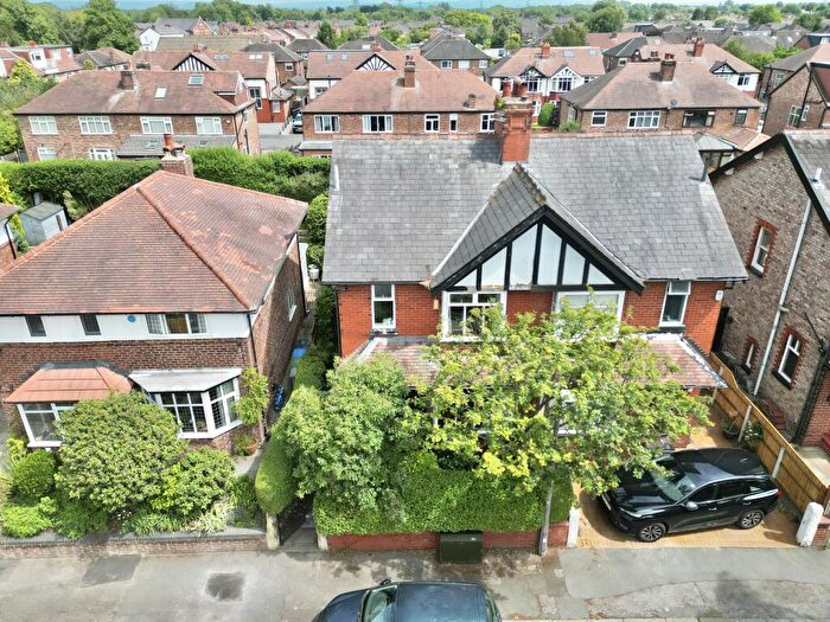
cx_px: 415
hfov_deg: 71.6
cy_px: 311
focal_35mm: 24
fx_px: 575
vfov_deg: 56.8
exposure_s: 1/2000
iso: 140
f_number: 1.7
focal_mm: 6.72
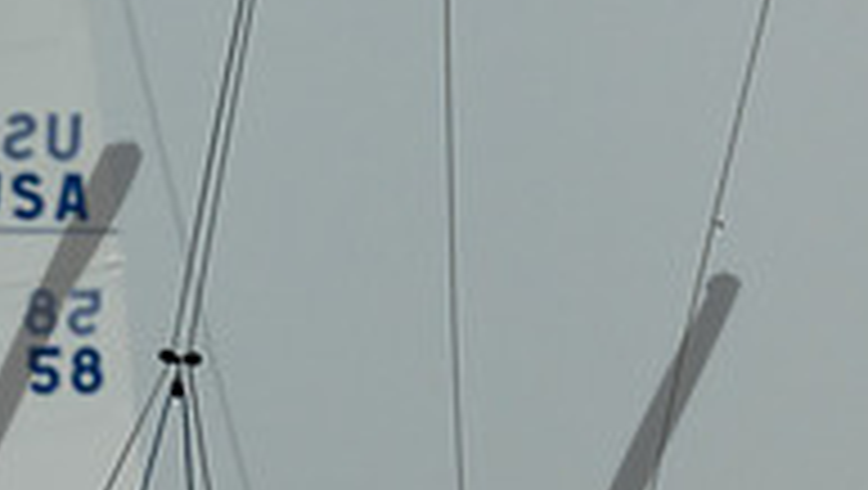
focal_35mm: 711
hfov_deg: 3.0
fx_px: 16380
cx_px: 926
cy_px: 735
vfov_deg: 1.7
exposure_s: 1/3200
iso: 800
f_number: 9
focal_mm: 200
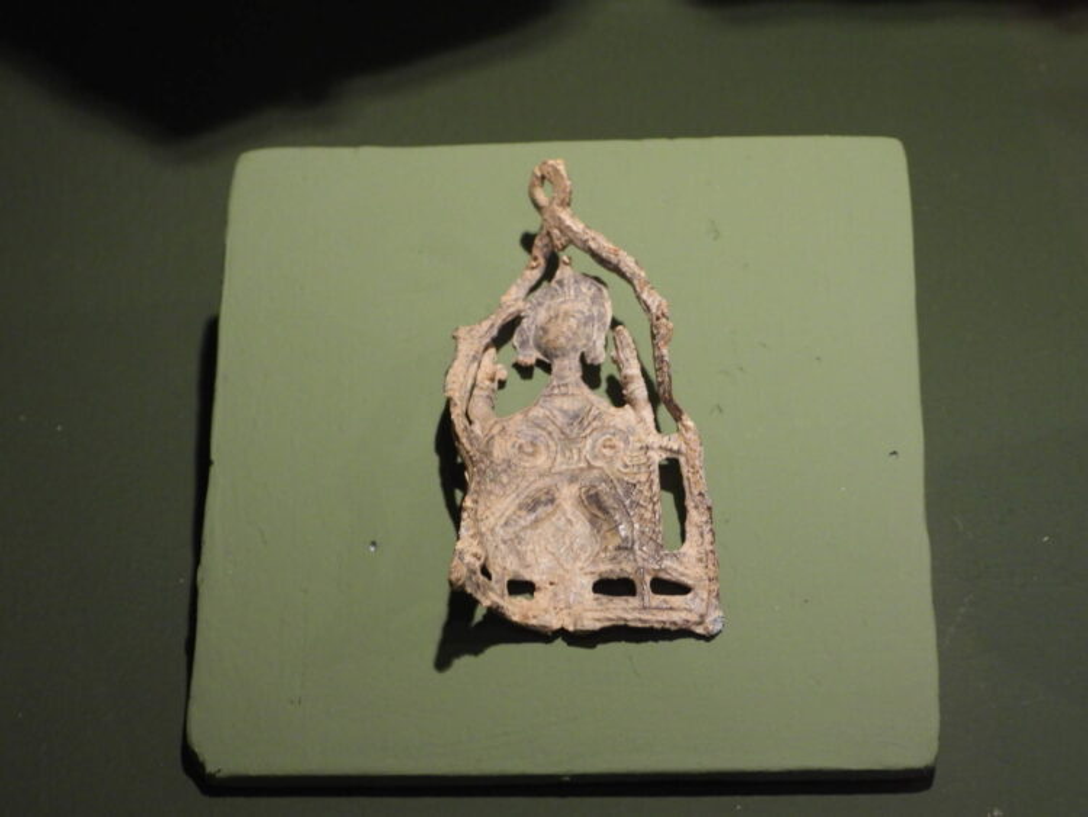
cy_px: 408
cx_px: 544
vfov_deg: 18.4
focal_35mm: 80
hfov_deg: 24.4
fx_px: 2515
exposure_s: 1/15
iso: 450
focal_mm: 14.4
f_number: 3.5
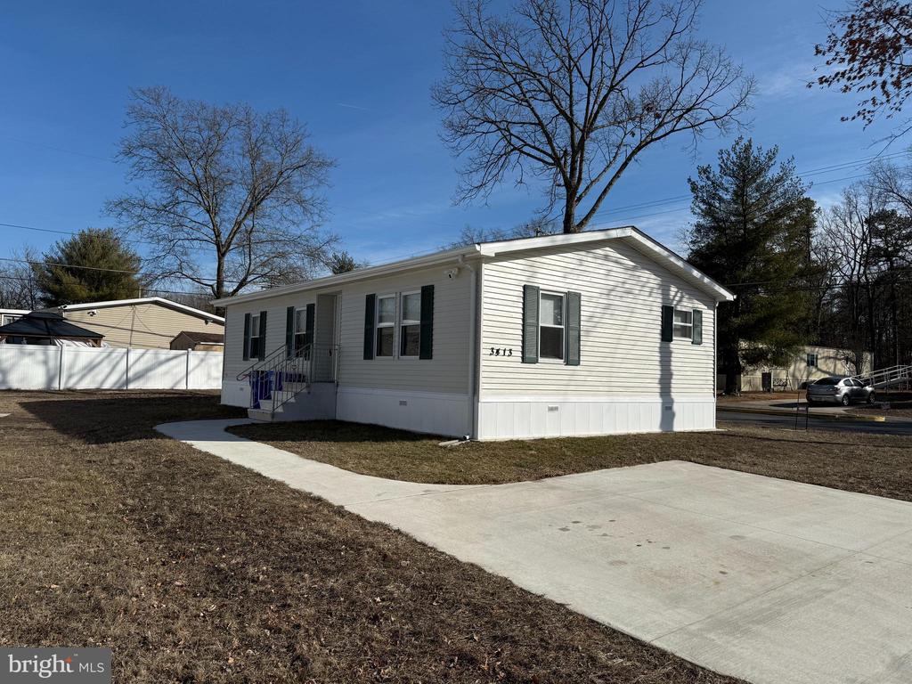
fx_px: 632
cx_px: 456
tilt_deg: +3.9
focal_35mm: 24
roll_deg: -1.2
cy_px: 342
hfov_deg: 71.6
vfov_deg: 56.8
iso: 80
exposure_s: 1/9091
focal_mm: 6.76
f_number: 1.78
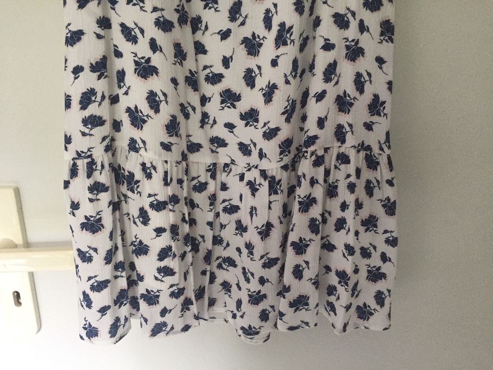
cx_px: 246
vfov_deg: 48.2
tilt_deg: -20.6
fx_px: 413
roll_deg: -1.8
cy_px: 185
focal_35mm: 29
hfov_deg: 61.7
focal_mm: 4.15
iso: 250
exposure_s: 1/25
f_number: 2.2
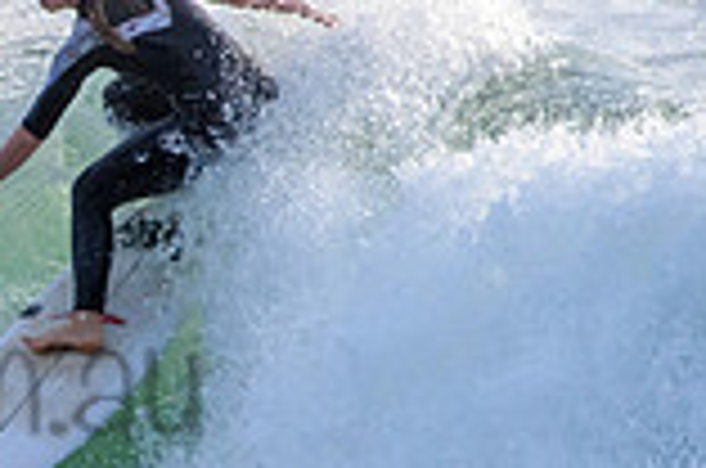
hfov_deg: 0.7
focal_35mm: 2779
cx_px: -274
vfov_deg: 0.5
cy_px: 331
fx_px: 54388
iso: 500
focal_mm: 500
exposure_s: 1/2000
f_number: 5.6
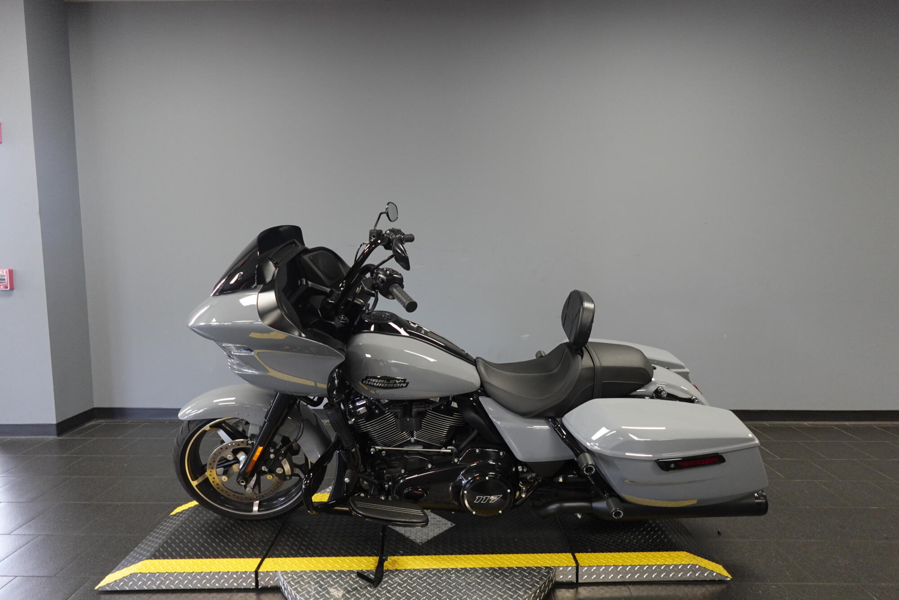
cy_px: 300
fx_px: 499
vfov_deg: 61.9
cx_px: 450
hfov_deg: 84.0
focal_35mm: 20
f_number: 2
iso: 640
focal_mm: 7.6
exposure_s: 1/80
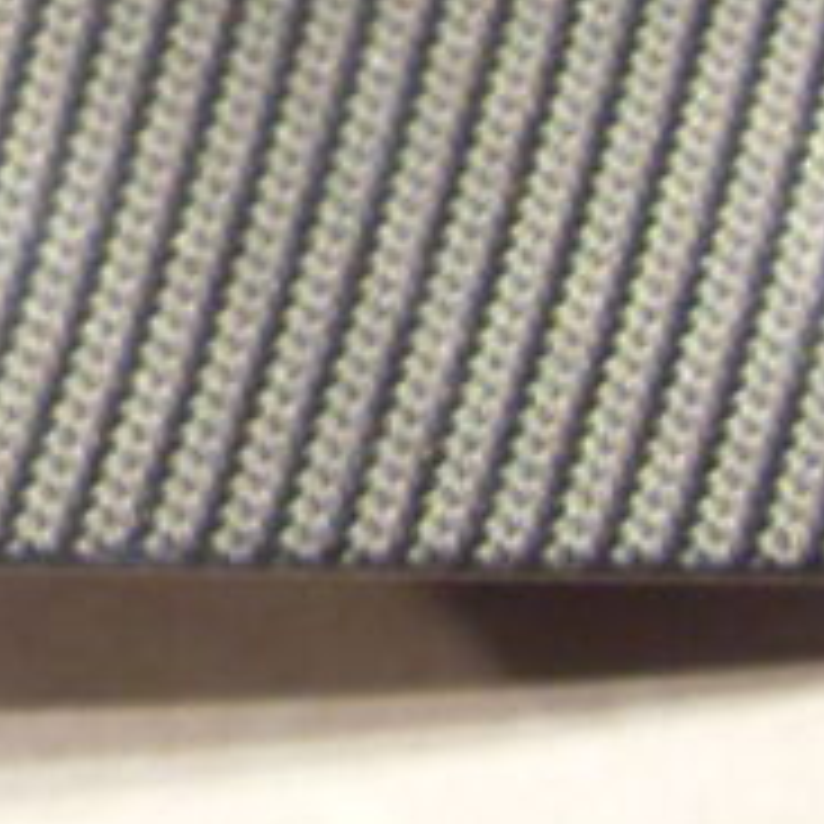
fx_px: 3636
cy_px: -464
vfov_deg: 12.2
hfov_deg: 11.9
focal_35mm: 135
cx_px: -671
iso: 200
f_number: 2.8
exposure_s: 1/8
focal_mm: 6.3
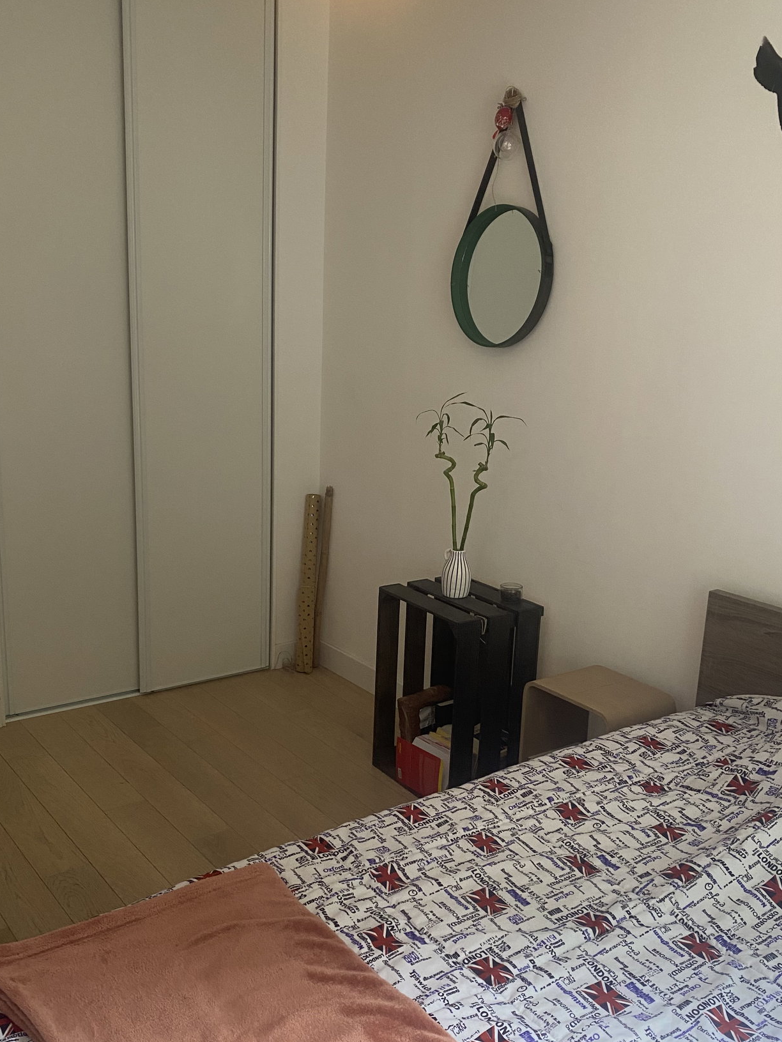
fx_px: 1024
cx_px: 392
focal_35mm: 34
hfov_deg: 41.8
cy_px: 555
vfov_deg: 53.9
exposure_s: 1/60
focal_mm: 4.25
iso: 160
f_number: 1.8
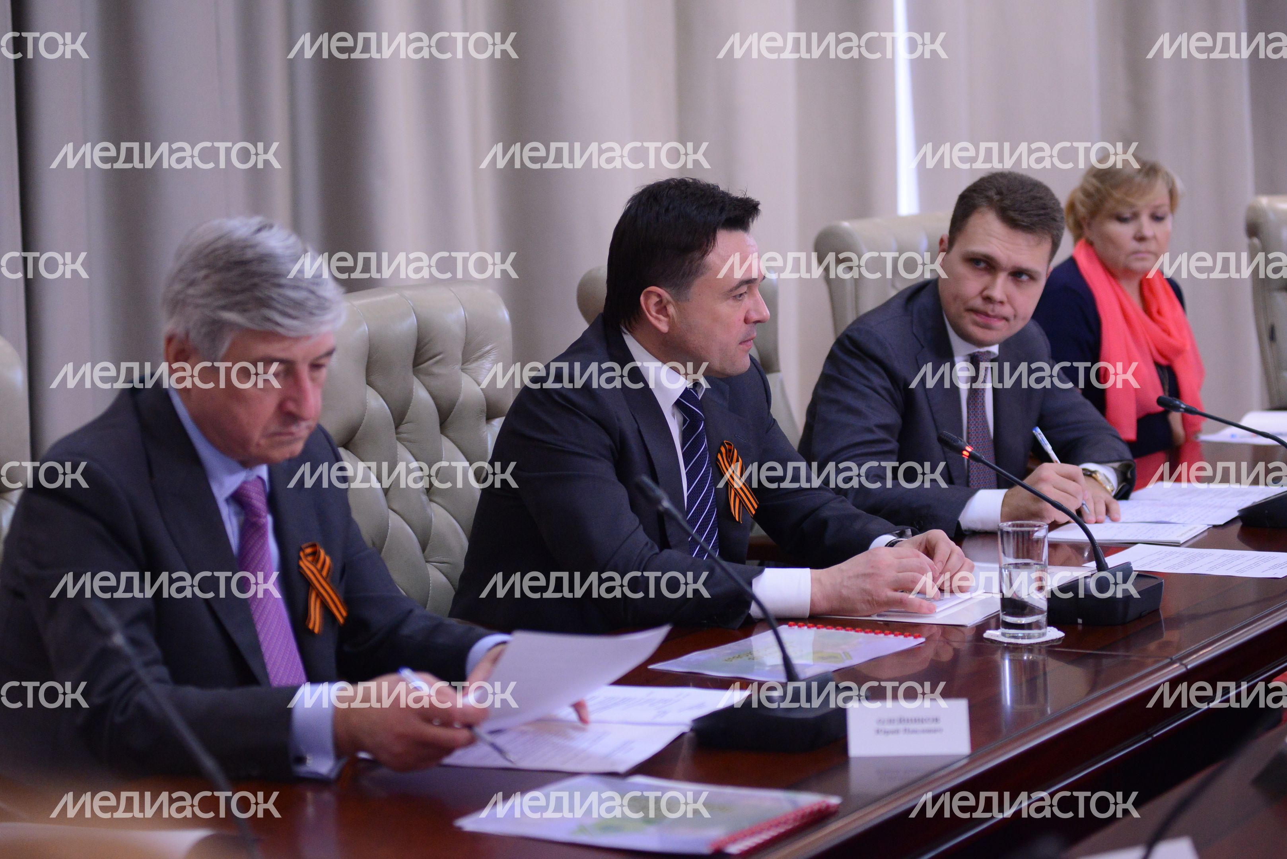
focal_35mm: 80
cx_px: 644
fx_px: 2861
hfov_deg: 25.4
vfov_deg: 17.1
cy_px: 430
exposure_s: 1/400
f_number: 3.5
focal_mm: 80
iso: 3200
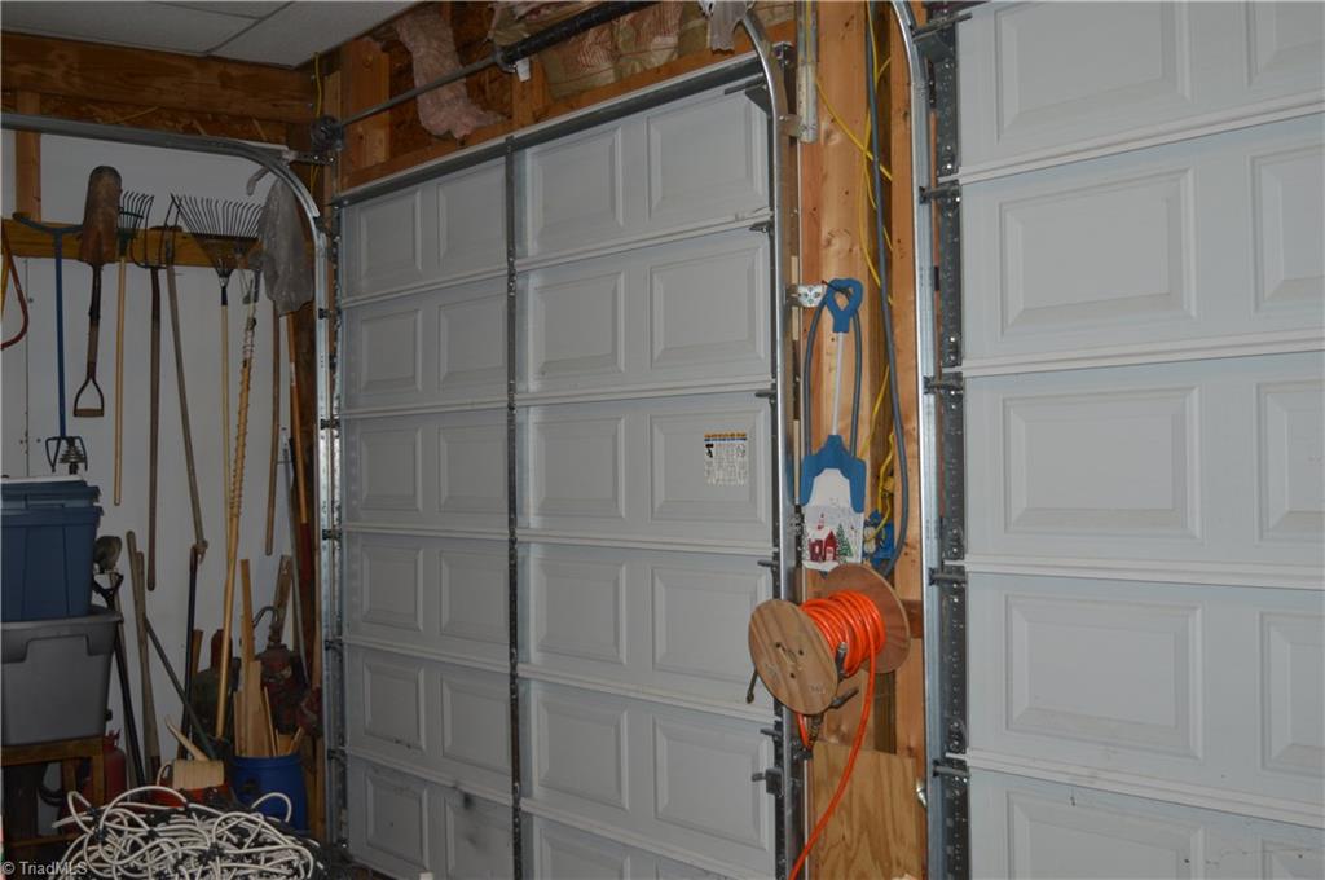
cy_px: 440
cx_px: 662
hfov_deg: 48.0
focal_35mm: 40
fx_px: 1489
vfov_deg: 32.9
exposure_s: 1/60
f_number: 4
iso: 100
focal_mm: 27
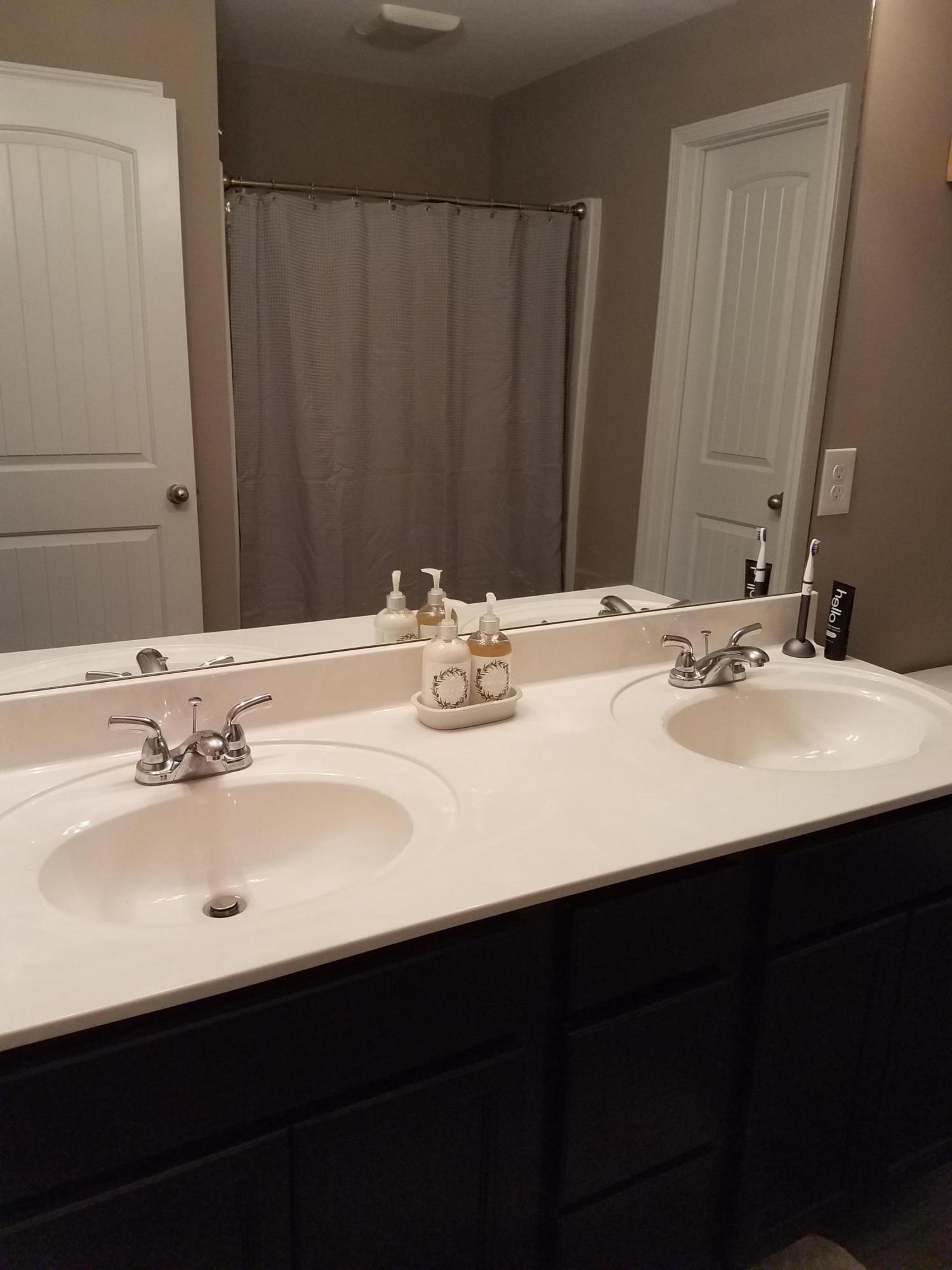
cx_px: 476
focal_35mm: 26
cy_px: 635
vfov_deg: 67.3
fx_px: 953
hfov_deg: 53.1
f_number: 1.7
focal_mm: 4.2
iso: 125
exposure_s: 1/60
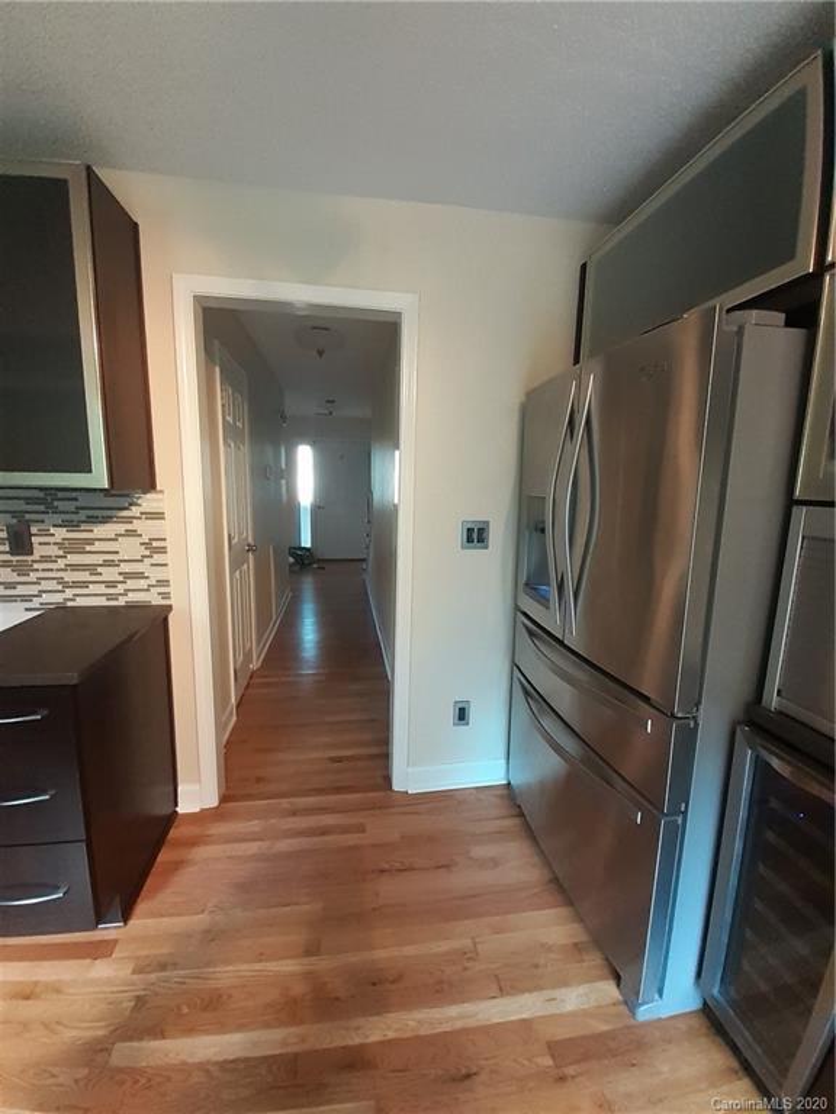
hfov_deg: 89.9
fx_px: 419
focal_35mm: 13
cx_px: 418
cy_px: 557
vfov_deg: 106.2
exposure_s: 1/24
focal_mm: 1.13
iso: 250
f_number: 2.2
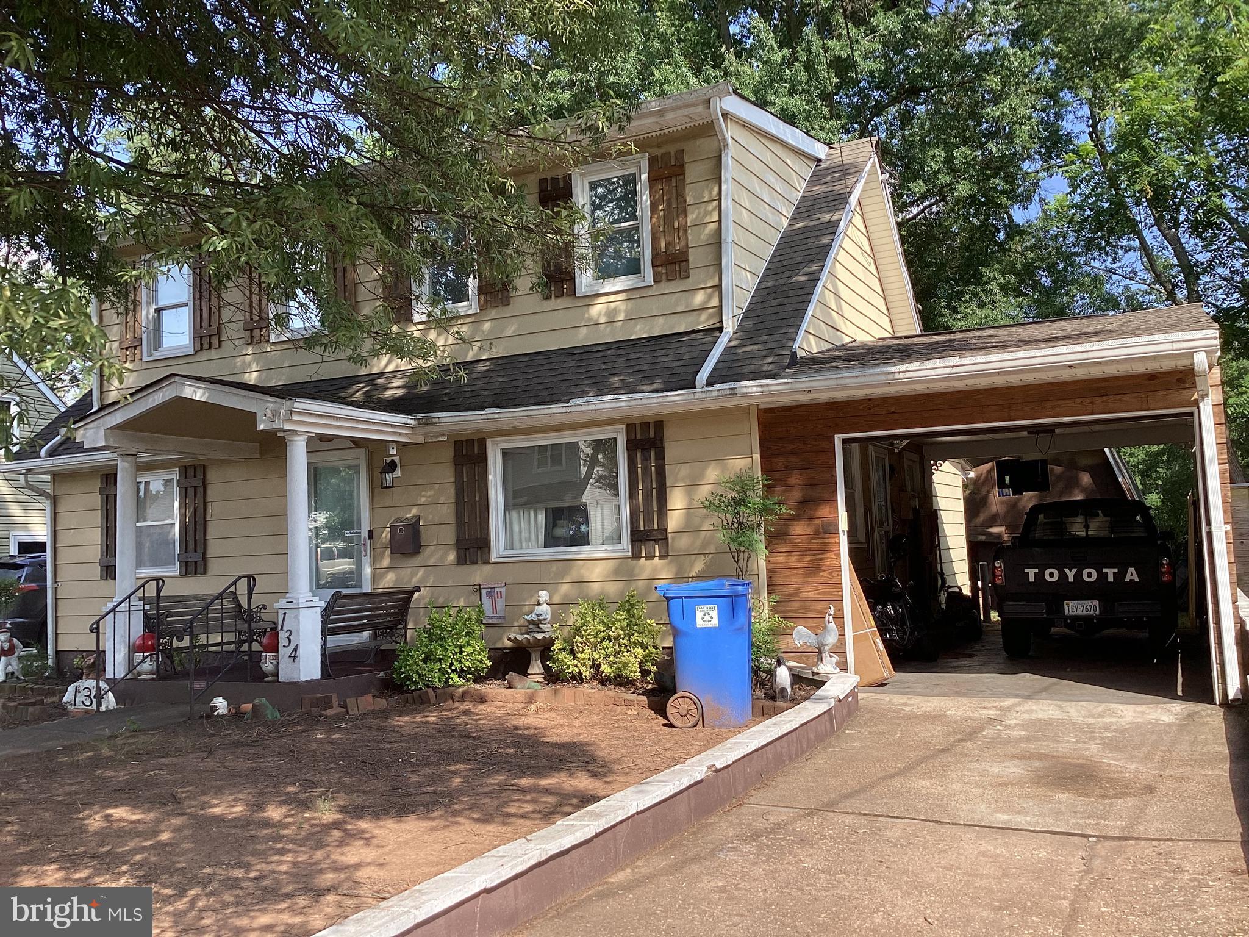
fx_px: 1119
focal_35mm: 31
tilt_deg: +5.5
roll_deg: +1.0
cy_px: 468
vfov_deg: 45.4
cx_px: 624
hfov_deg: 58.4
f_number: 2.4
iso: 25
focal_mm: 3.3
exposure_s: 1/356
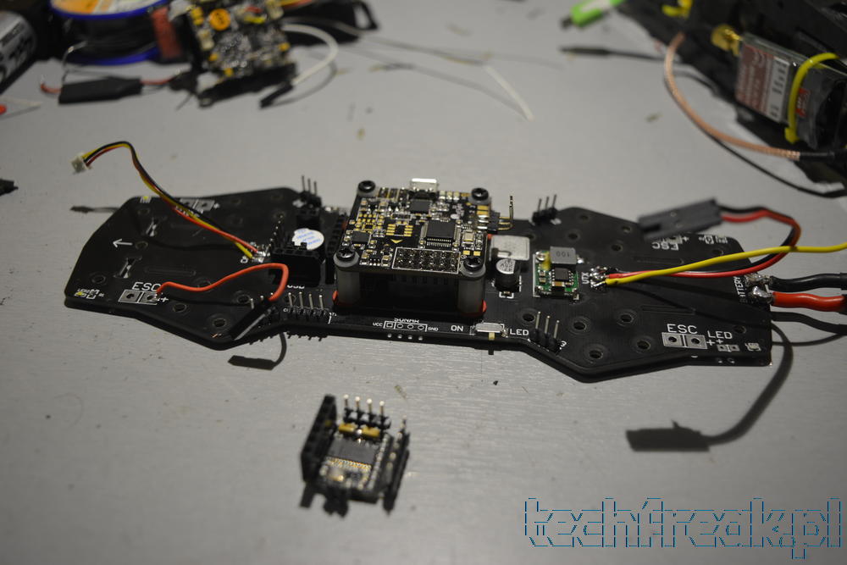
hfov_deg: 53.1
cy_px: 282
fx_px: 847
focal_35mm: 36
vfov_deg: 36.9
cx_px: 424
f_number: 4.5
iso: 400
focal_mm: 24
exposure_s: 1/80
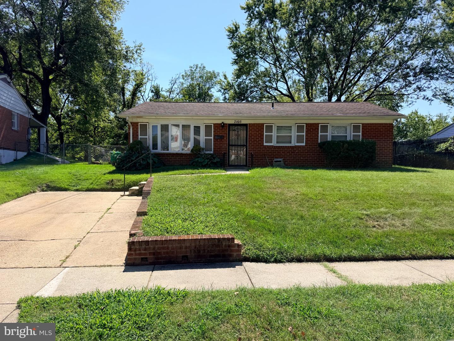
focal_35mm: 24
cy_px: 170
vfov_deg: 56.8
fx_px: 315
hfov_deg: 71.6
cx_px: 227
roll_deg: -0.7
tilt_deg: -0.2
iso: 80
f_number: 1.78
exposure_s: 1/4167
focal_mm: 6.76
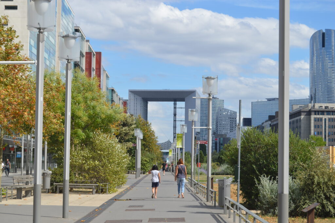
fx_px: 767
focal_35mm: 82
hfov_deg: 24.6
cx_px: 168
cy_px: 112
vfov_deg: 16.5
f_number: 8
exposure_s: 1/250
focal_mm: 55
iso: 100
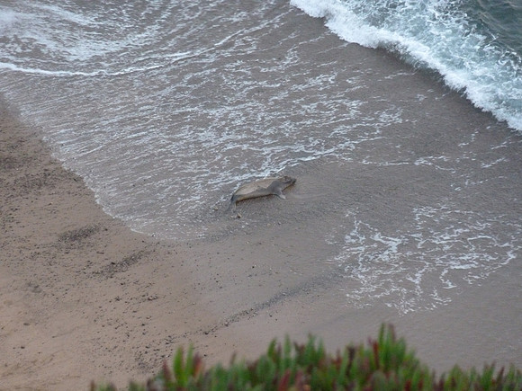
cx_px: 261
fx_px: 4524
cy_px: 196
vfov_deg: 5.0
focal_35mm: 300
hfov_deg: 6.6
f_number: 4.9
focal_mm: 49.2
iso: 800
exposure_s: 1/40
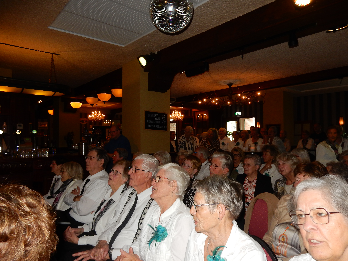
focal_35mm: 25
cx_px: 174
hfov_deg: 69.4
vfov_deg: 54.9
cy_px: 130
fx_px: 251
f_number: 3.7
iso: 200
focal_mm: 4.5
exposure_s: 1/30
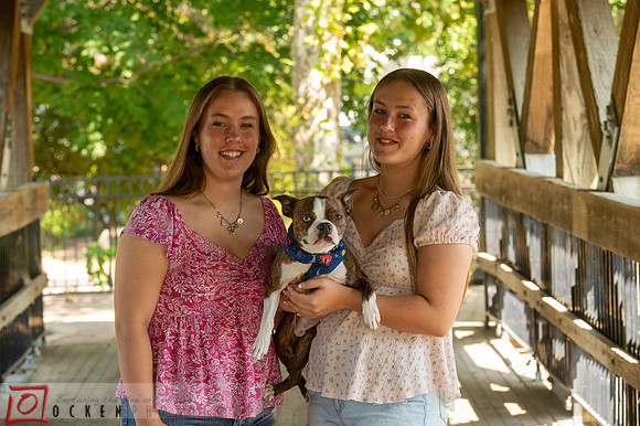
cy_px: 217
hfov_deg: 17.5
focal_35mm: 117
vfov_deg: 11.7
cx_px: 299
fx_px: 2084
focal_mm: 110
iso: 640
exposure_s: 1/80
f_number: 6.3
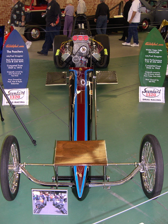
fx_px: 252
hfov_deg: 36.8
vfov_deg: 47.8
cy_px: 113
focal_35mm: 39
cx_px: 85
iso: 198
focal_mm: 8
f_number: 2.8
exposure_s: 1/60
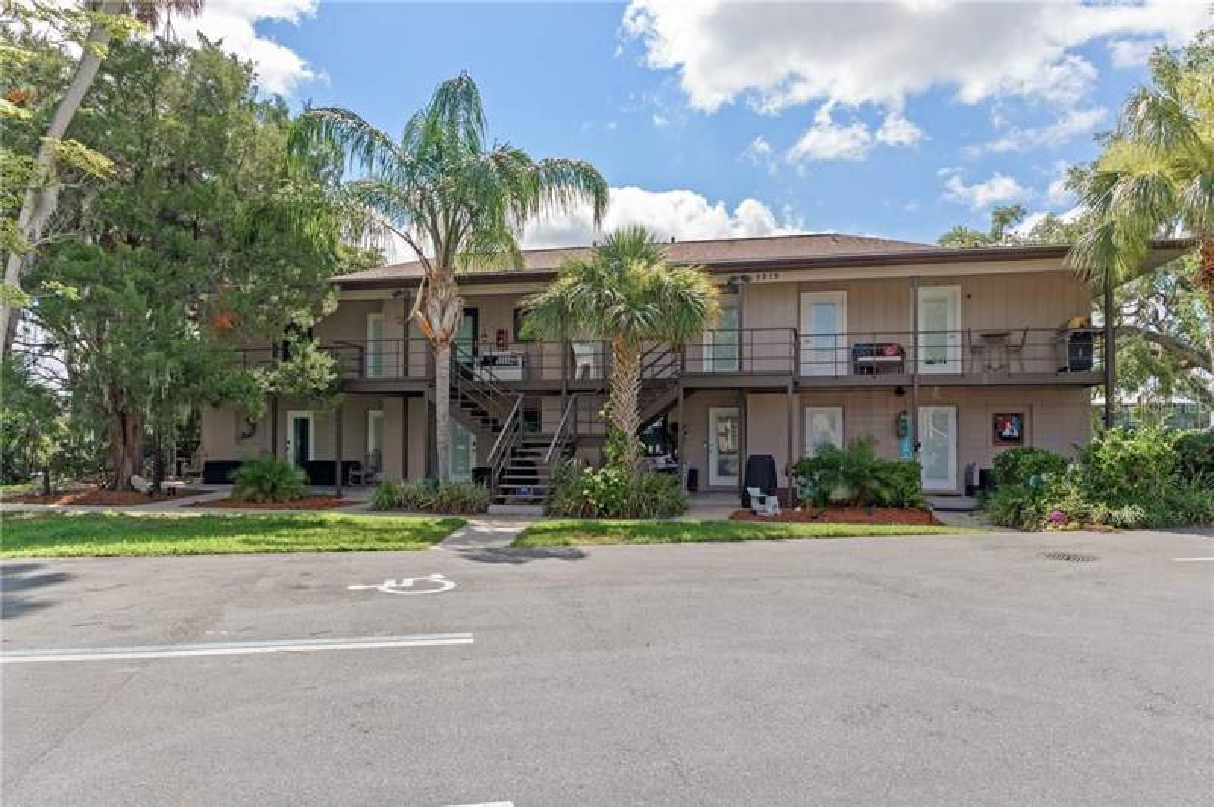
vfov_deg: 53.1
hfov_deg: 73.8
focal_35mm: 24
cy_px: 404
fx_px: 809
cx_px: 607
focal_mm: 16
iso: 320
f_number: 8
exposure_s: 1/400
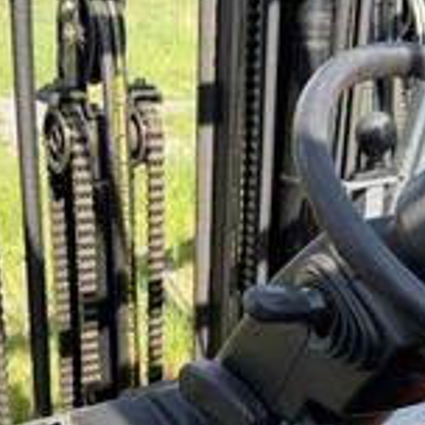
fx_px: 778
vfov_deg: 29.7
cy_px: 352
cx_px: 240
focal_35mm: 56
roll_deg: -0.6
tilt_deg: -27.6
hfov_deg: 30.5
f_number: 1.78
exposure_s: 1/722
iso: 80
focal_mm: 6.76
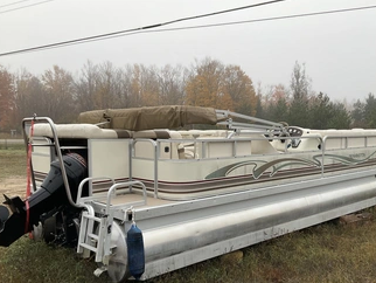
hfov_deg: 51.3
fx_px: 391
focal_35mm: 36
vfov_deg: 39.5
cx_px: 197
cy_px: 173
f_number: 1.8
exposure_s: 1/160
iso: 20
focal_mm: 3
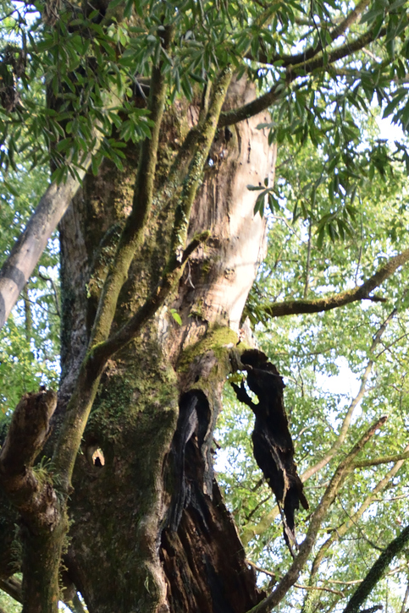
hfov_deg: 14.9
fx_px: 1551
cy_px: 780
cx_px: 349
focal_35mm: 91
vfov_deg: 20.6
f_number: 7.1
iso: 400
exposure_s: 1/200
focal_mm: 22
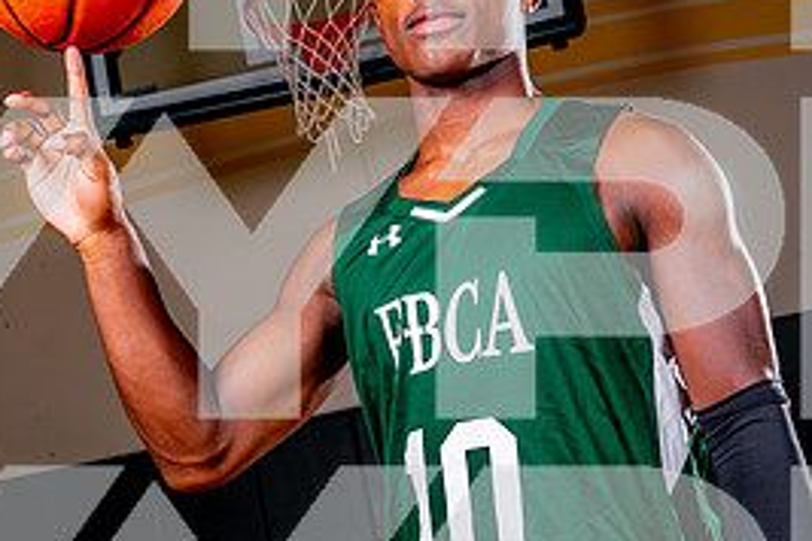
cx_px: 377
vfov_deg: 21.6
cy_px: 260
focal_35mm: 63
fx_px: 1421
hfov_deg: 31.9
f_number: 8
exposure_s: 1/125
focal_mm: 29
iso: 100
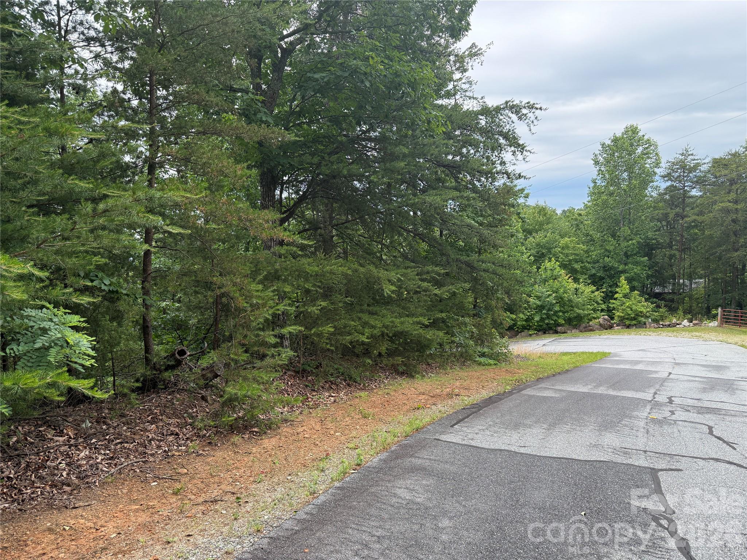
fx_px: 518
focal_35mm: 24
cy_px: 280
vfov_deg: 56.8
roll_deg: +2.1
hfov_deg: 71.6
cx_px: 374
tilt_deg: -4.1
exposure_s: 1/1230
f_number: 1.78
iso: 100
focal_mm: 6.76
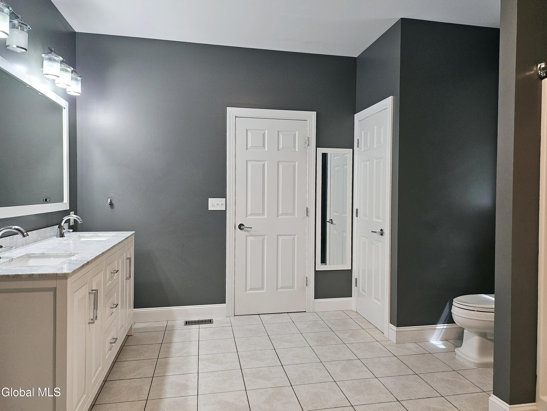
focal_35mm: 24
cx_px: 274
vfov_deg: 56.8
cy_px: 206
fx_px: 379
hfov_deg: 71.6
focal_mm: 5
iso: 400
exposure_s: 1/120
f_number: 1.8
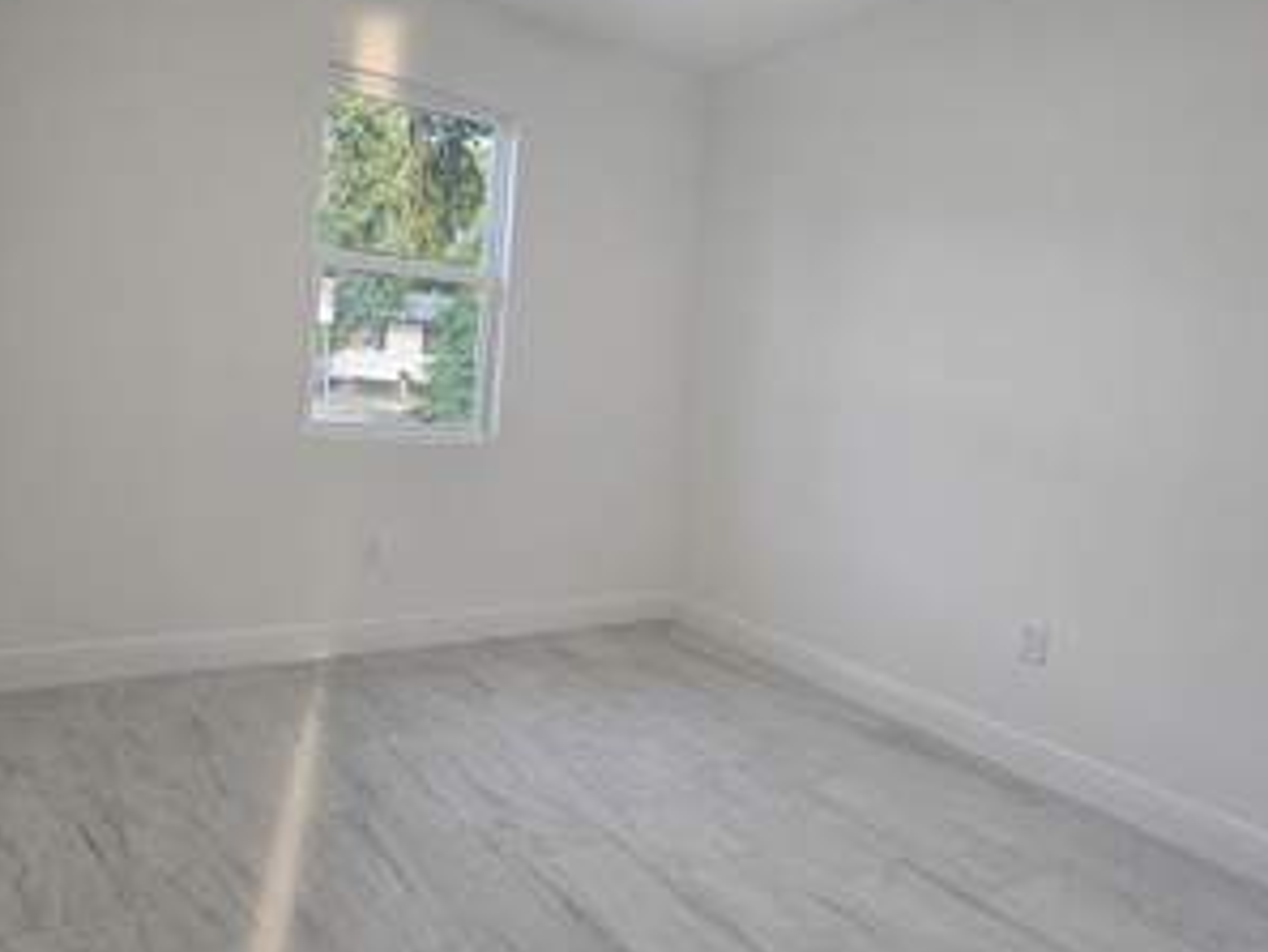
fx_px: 770
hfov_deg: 78.7
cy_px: 363
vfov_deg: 62.7
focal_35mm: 21
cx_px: 568
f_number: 2.2
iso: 320
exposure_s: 1/100
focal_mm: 2.2
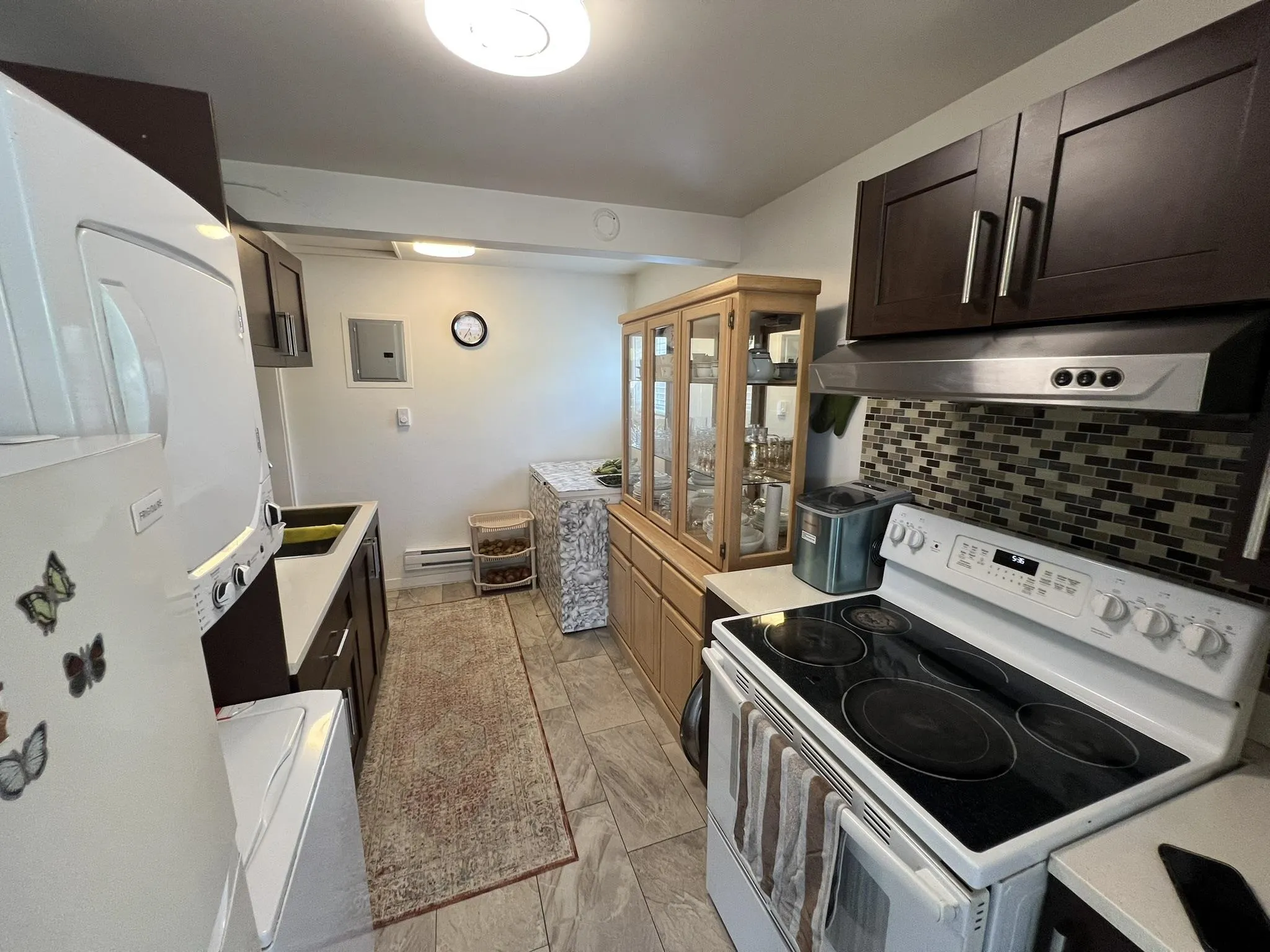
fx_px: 477
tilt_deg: -11.7
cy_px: 476
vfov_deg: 89.9
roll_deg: -0.7
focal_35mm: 13
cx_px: 635
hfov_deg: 106.2
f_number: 1.8
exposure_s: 1/120
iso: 160
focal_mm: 1.57
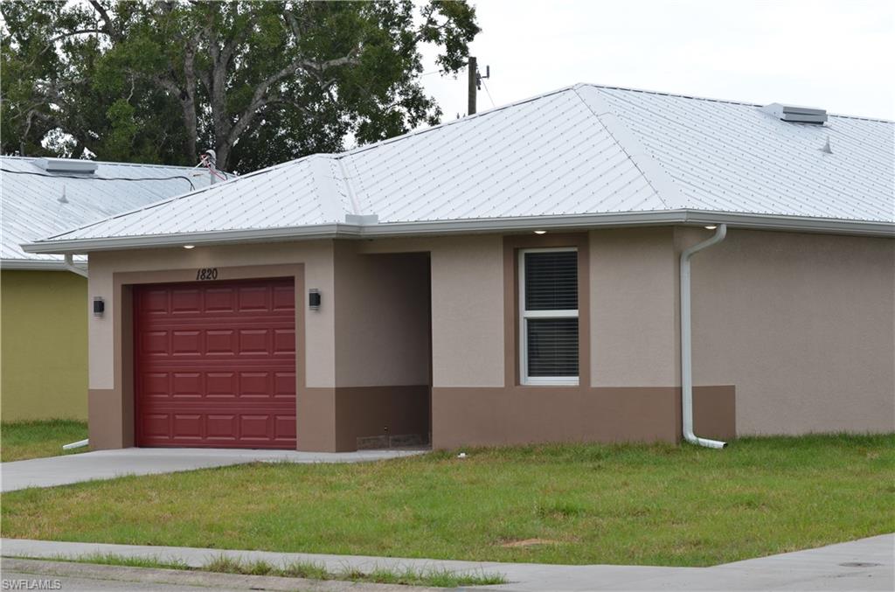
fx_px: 2604
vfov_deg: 13.0
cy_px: 296
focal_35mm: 105
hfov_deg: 19.5
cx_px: 448
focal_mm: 70
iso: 200
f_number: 5.6
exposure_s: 1/500
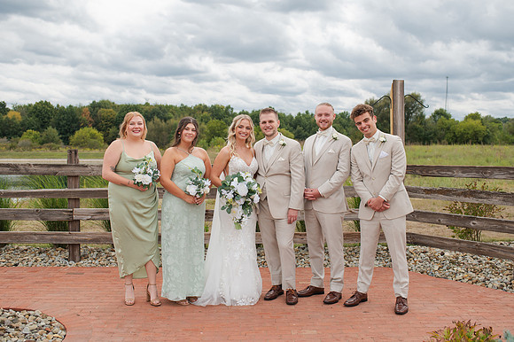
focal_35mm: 39
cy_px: 160
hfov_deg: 49.4
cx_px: 263
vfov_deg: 34.0
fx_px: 559
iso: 100
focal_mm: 35
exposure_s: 1/1000
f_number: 3.5
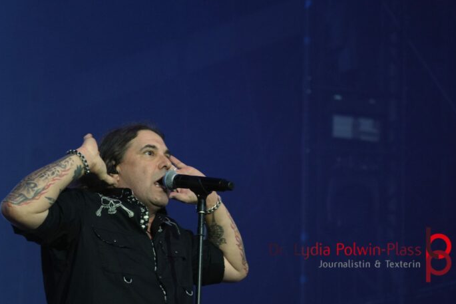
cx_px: 208
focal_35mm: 222
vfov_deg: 6.2
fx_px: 2812
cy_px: 154
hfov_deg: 9.3
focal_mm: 132
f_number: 5.6
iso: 1600
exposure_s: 1/250
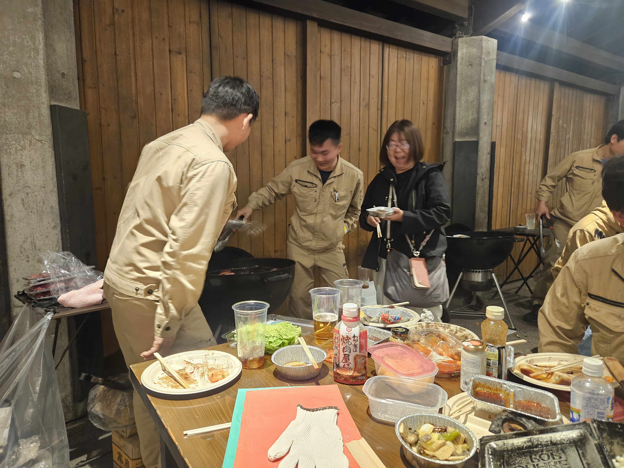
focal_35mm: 23
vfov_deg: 58.9
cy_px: 234
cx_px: 312
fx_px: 415
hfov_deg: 73.9
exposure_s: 1/24
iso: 1250
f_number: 1.8
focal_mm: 5.4
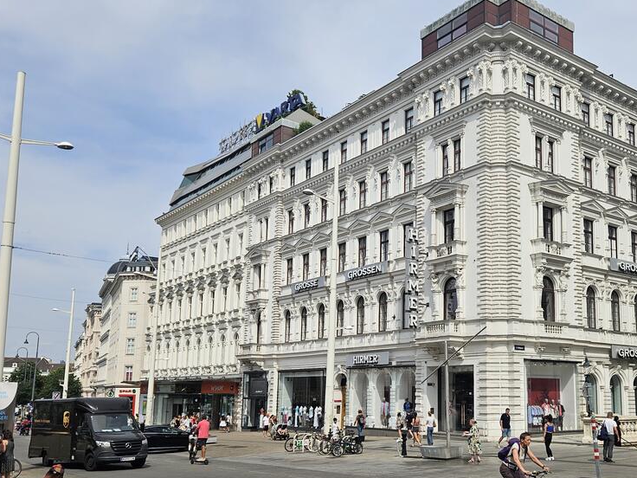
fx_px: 662
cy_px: 291
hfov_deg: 50.2
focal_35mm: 36
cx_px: 437
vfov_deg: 39.5
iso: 25
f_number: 1.8
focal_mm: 5.4
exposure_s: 1/3483
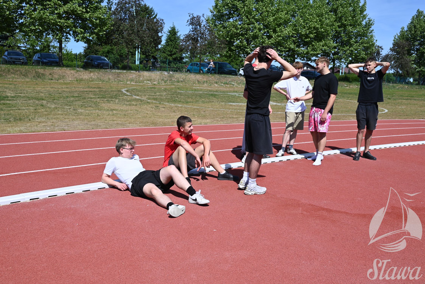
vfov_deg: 36.9
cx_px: 212
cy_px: 142
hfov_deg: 53.1
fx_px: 425
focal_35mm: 36
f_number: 7.1
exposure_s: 1/400
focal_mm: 36
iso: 100
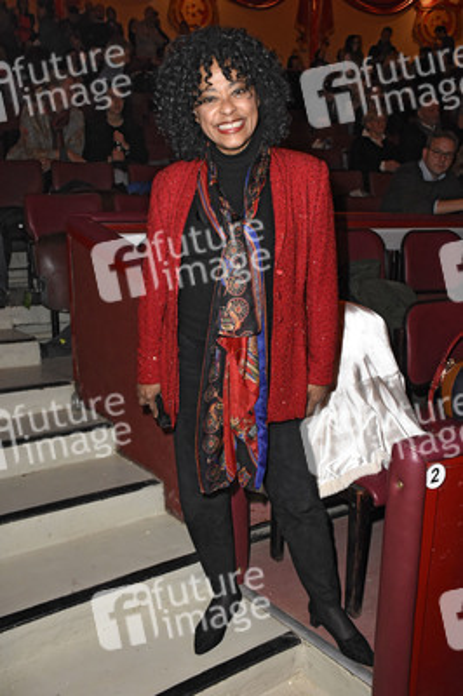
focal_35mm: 30
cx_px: 232
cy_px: 348
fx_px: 580
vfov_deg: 62.0
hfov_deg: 43.5
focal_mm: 20
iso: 3200
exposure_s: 1/100
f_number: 6.3
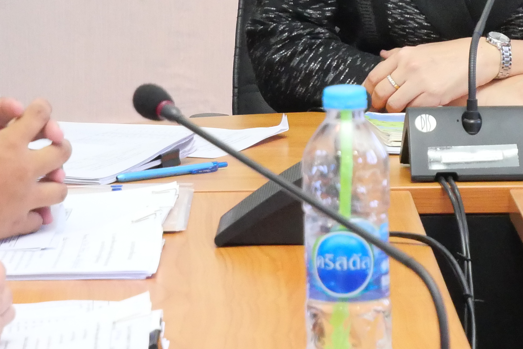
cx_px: 454
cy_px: -168
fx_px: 4607
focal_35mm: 317
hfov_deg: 6.5
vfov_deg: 4.3
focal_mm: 49
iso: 3200
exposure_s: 1/25
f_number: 5.6
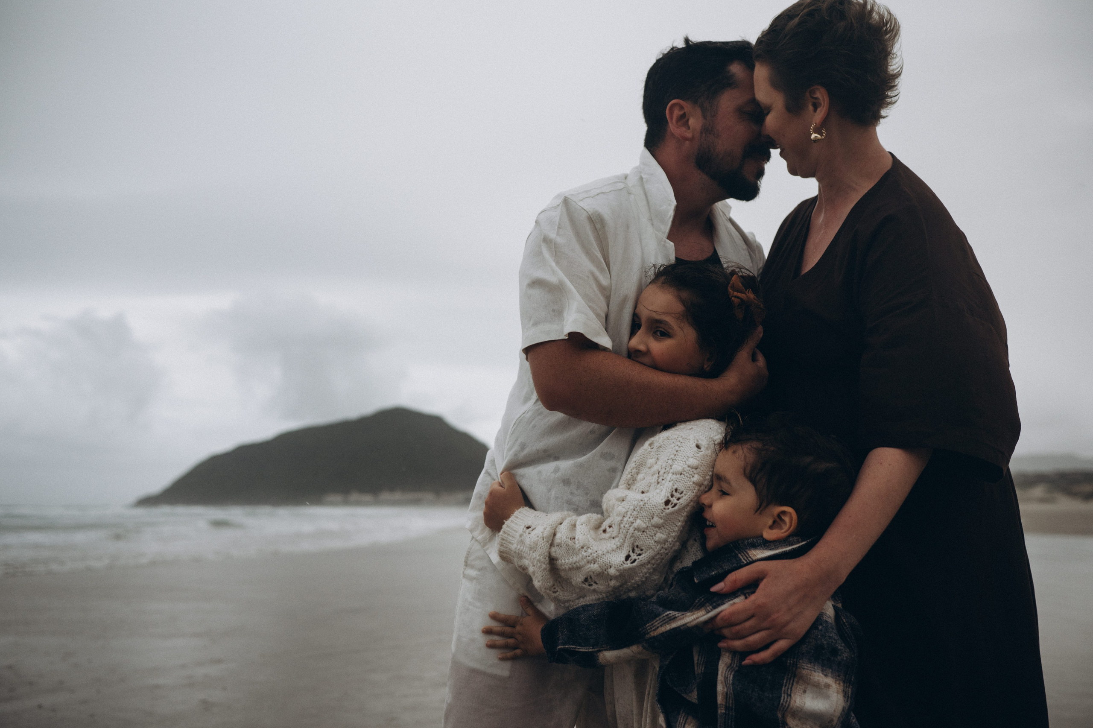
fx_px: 1062
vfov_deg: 37.8
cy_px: 364
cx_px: 546
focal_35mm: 35
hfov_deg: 54.4
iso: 400
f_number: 2.8
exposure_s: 1/2000
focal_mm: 35
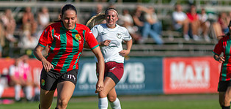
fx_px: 3538
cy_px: 101
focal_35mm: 599
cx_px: 61
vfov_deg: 1.8
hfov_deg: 3.7
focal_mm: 300
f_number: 3.2
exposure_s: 1/1600
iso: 100
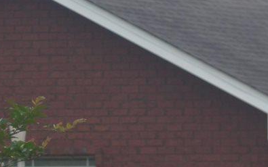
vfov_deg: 2.4
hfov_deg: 3.7
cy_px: 122
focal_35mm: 553
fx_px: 4040
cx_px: 600
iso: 200
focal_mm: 70
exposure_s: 1/640
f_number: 4
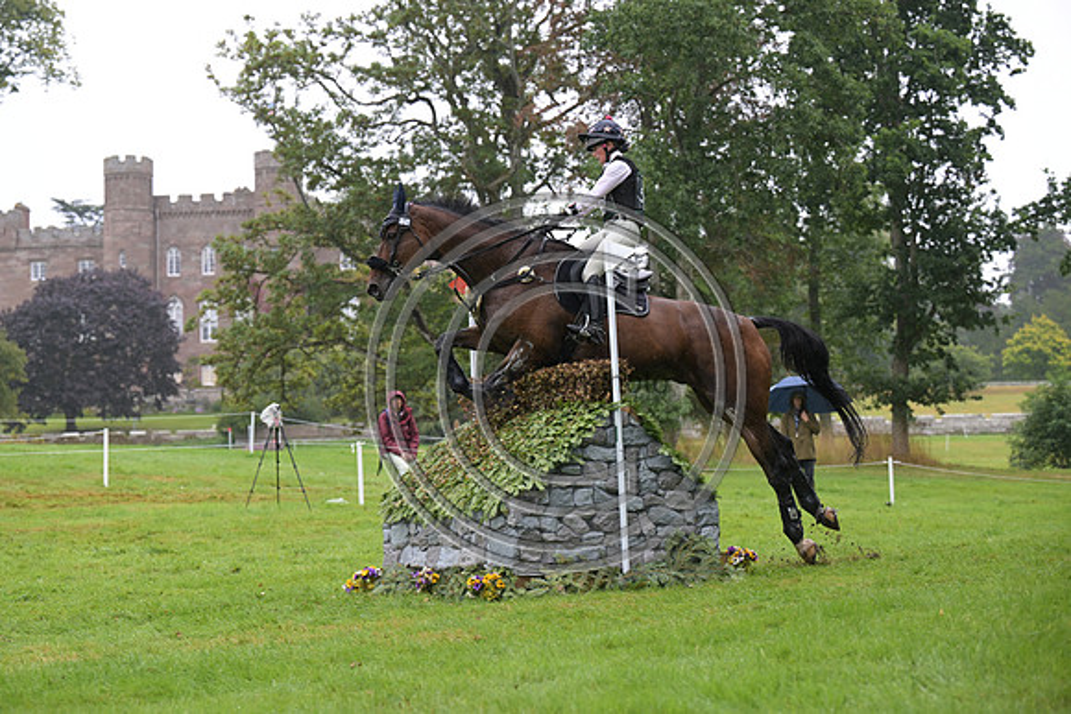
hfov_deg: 23.1
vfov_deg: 15.5
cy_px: 357
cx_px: 536
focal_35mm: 88
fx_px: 2618
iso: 560
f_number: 4
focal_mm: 88
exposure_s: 1/1000
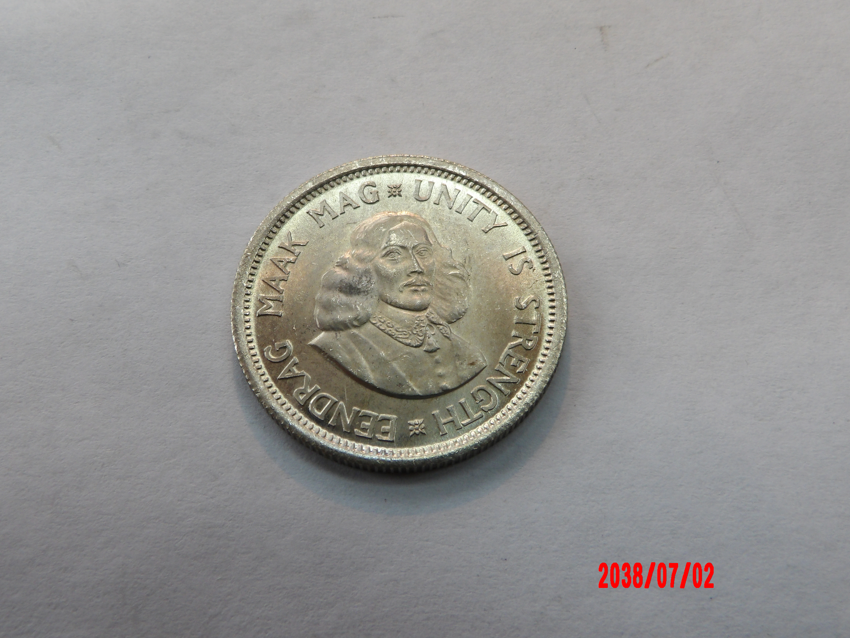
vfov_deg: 37.7
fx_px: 933
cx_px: 408
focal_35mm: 38
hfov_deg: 49.0
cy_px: 298
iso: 156
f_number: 4.5
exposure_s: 1/30
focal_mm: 6.2
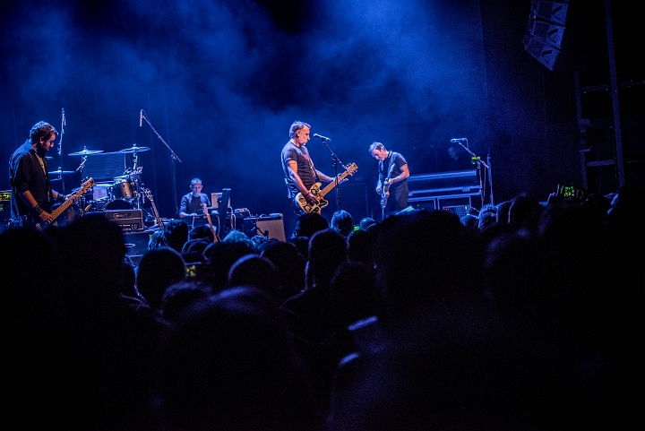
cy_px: 216
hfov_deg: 28.8
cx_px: 322
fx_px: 1255
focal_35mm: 70
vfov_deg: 19.5
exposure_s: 1/80
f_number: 2.8
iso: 3200
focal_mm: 70
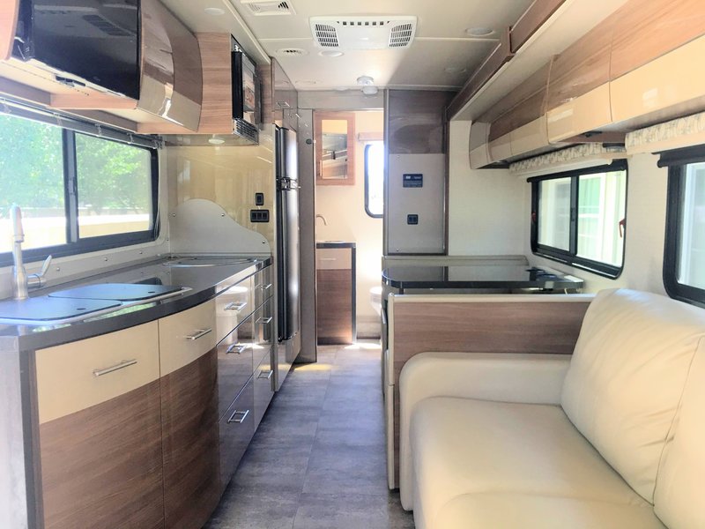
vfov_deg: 48.2
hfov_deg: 61.7
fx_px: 591
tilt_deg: -4.3
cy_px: 264
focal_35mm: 29
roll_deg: -1.0
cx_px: 352
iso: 25
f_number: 2.2
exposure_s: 1/15
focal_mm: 4.15
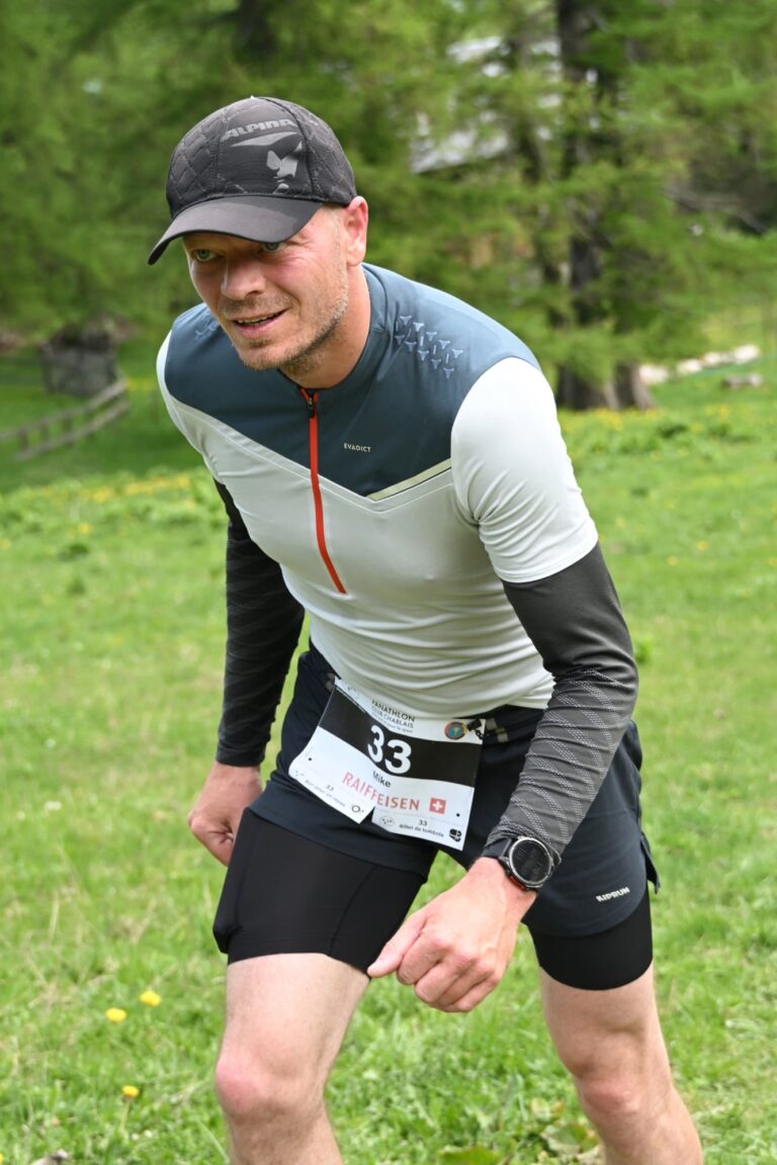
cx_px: 388
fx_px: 3011
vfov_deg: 21.9
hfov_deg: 14.7
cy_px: 582
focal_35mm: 93
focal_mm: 62
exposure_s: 1/800
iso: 1000
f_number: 6
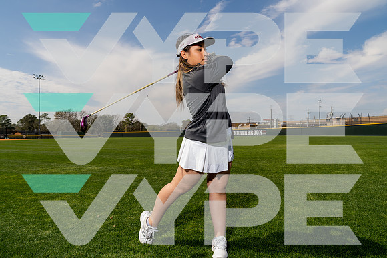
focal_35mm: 24
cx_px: 194
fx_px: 258
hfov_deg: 73.7
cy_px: 129
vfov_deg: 53.2
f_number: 8
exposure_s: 1/250
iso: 100
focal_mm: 24
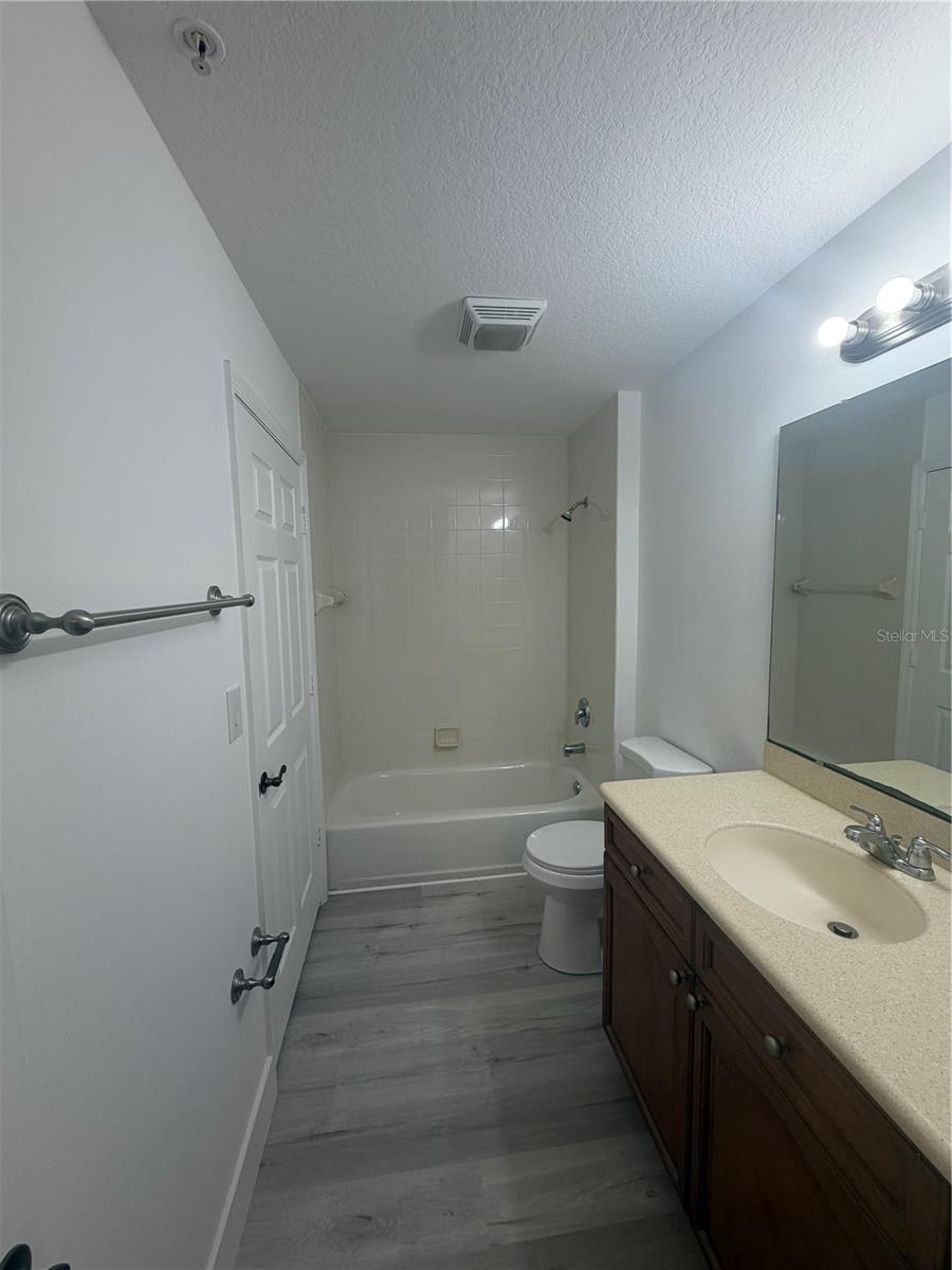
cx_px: 476
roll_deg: +1.4
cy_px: 635
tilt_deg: -6.0
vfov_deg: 102.1
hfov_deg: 85.7
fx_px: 513
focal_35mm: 14
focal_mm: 2.22
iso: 100
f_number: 2.2
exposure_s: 1/120
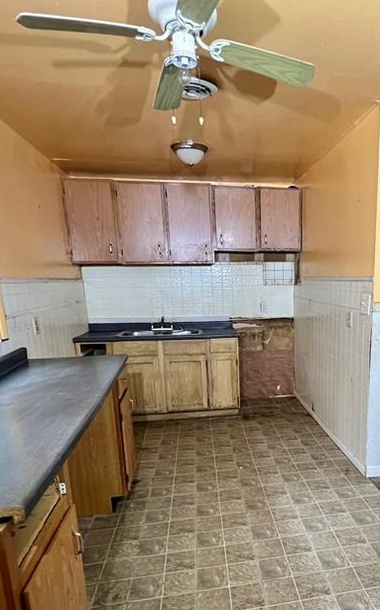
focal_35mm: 23
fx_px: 382
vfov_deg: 76.2
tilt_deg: -15.1
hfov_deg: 50.9
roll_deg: -0.1
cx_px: 282
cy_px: 371
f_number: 1.8
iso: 400
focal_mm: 1.57
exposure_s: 1/60
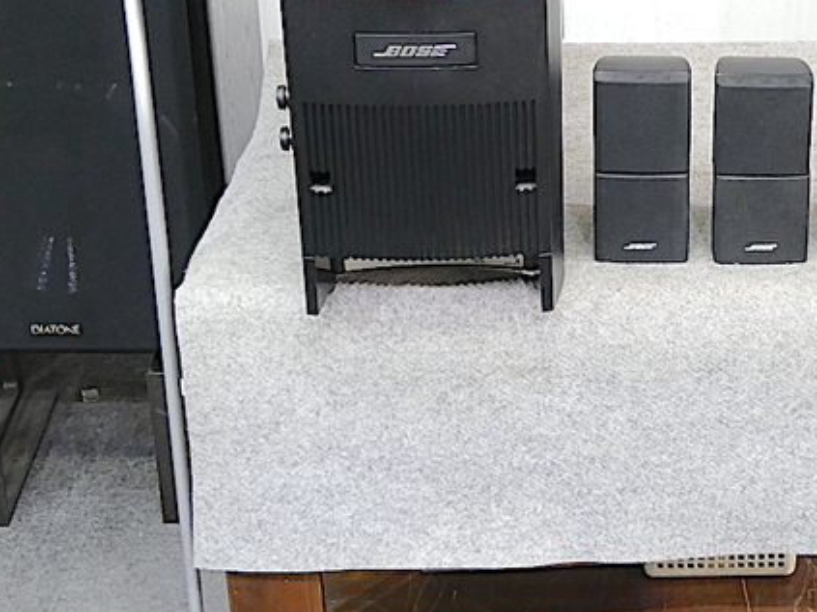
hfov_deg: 23.0
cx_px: 624
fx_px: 1982
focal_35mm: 84
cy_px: 274
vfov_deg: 17.6
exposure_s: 1/8
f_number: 3.7
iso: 200
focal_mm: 6.7
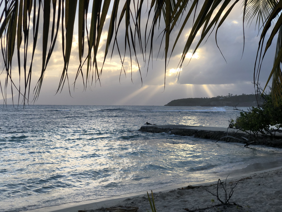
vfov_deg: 28.0
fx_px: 424
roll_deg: +0.4
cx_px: 141
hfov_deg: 36.8
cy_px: 106
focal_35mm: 52
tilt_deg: -0.5
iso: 16
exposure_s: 1/500
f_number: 2.4
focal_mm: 6
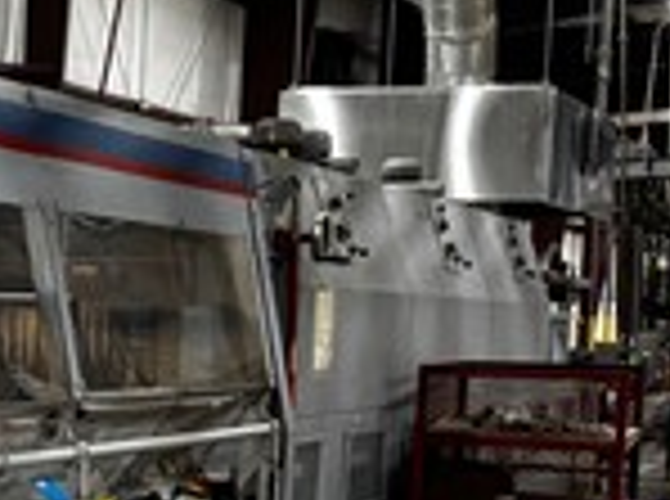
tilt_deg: -6.1
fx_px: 2163
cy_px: 550
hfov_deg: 16.9
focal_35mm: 112
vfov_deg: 12.9
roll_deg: -0.7
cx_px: -117
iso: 250
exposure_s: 1/60
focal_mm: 5.96
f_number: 1.6
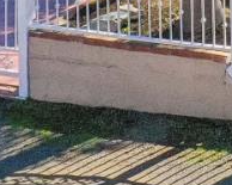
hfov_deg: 8.9
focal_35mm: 203
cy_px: -350
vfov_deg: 6.9
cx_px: 471
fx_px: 1393
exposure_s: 1/30
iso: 400
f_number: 9
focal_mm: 10.3
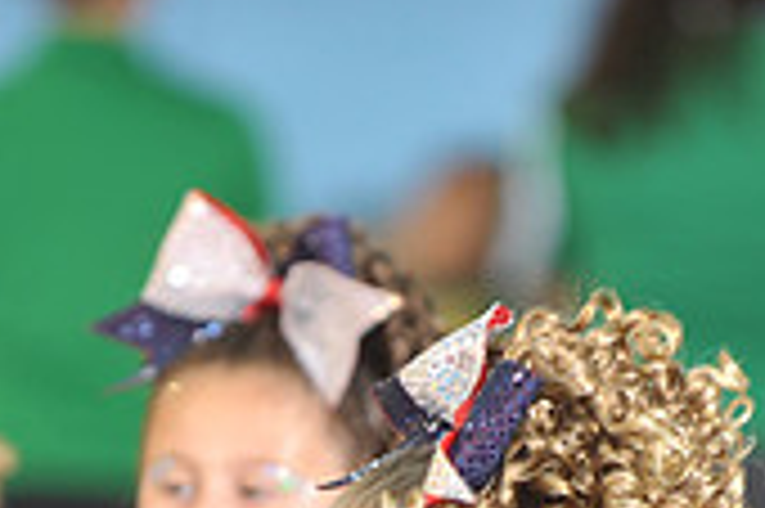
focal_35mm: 684
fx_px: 14521
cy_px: 850
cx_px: 328
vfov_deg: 2.0
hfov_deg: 3.0
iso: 500
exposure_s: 1/100
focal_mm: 200
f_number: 2.8
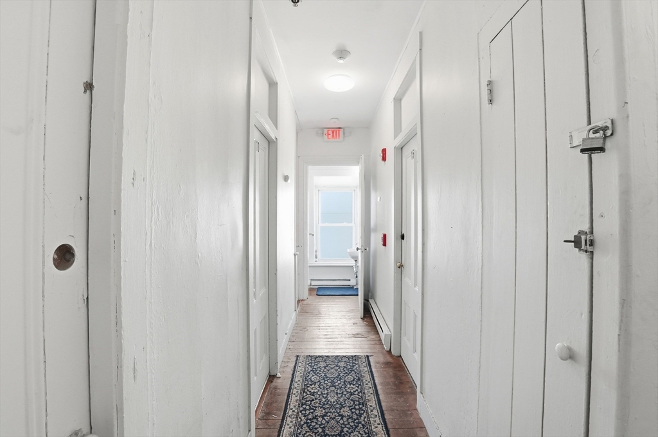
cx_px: 329
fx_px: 274
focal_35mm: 15
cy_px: 218
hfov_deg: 100.5
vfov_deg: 77.2
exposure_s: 1/250
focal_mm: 10
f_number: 7.1
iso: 800
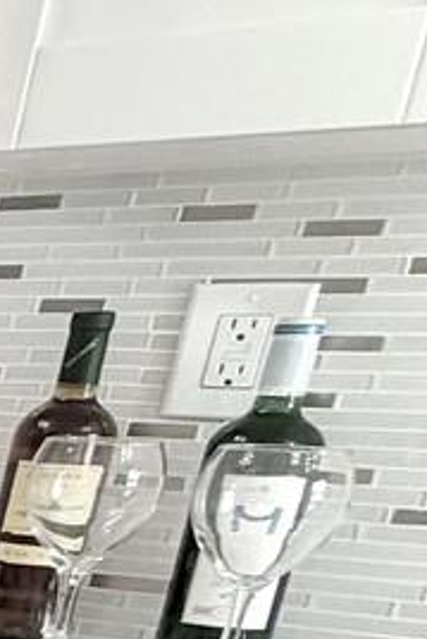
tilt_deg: -14.4
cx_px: -1462
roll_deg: -0.2
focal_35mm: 87
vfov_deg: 22.1
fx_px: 1546
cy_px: 703
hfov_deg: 7.3
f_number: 2.2
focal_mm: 2.22
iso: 80
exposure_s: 1/120
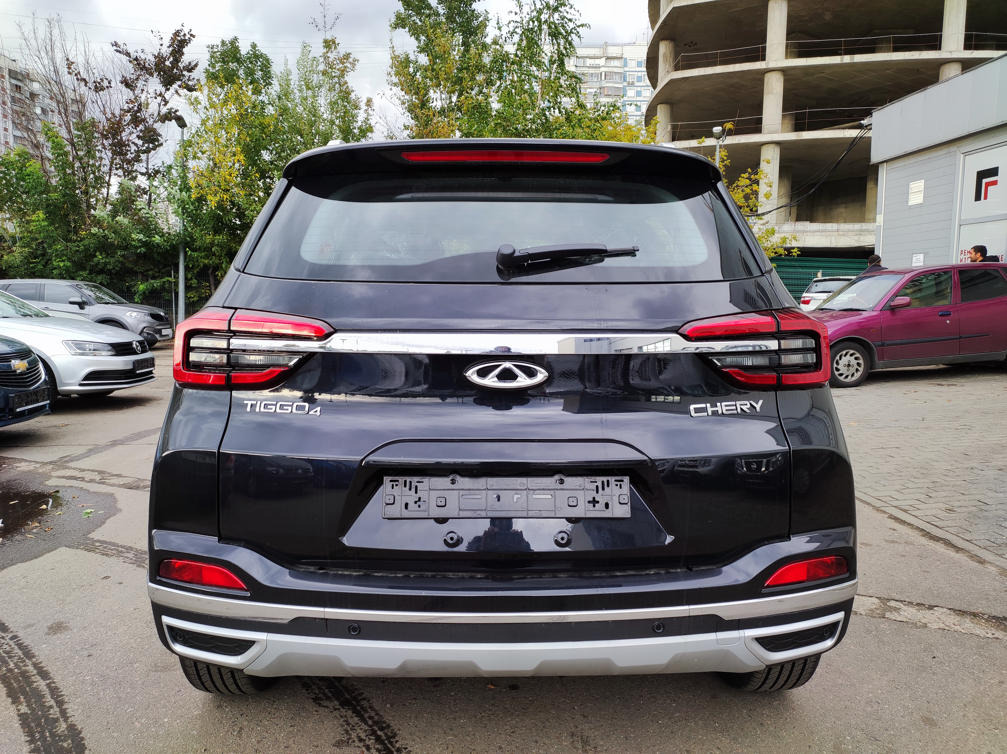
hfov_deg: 91.1
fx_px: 494
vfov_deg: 74.6
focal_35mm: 17
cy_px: 377
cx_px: 504
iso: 77
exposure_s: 1/100
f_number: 1.79
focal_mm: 4.74
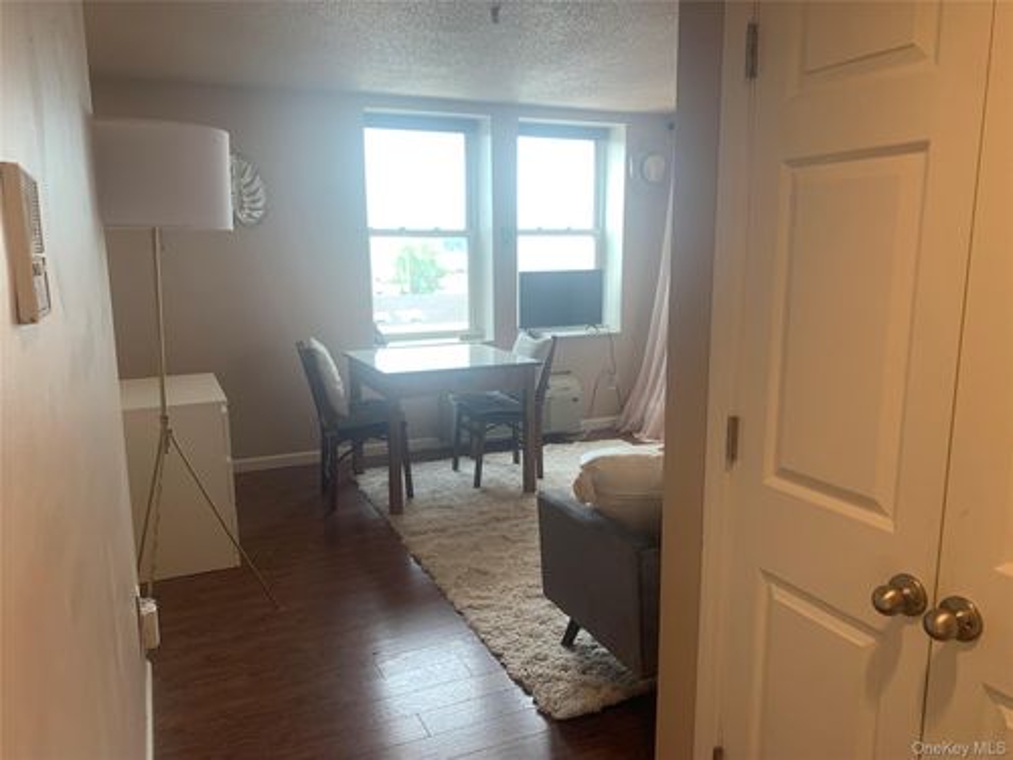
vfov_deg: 53.1
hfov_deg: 67.3
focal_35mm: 26
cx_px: 506
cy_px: 380
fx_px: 761
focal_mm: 4.25
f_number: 1.8
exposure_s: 1/120
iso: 50
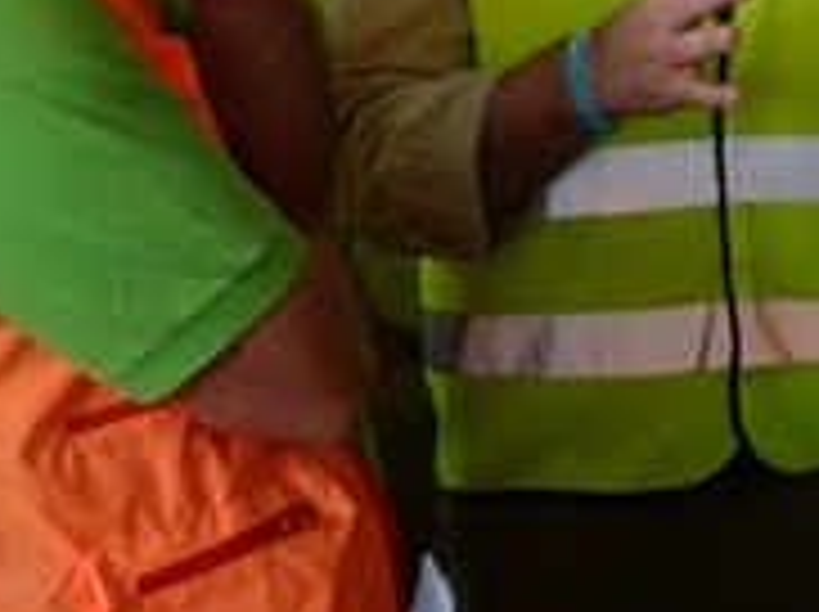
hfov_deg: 15.5
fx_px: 2930
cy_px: -126
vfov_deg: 11.7
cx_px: 878
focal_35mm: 124
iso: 250
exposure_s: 1/60
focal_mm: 7.4
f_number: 3.2
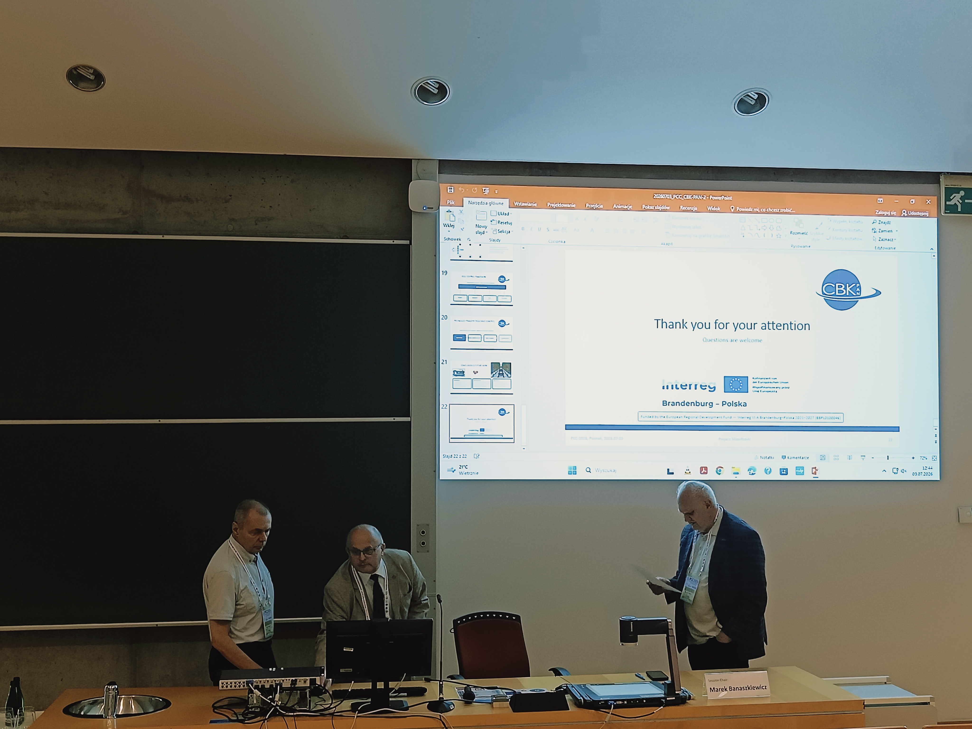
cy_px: 364
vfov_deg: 34.3
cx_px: 486
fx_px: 1179
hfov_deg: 44.8
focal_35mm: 42
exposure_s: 1/50
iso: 320
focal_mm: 5.59
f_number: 1.8
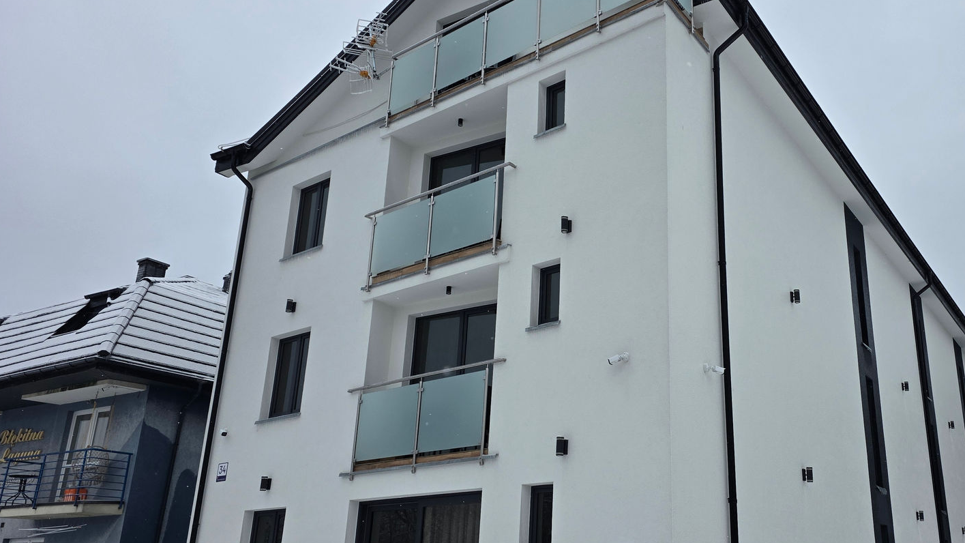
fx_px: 870
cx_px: 629
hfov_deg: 57.0
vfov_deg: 34.7
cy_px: 268
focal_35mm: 34
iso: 80
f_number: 1.7
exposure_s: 1/1920
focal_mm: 6.3
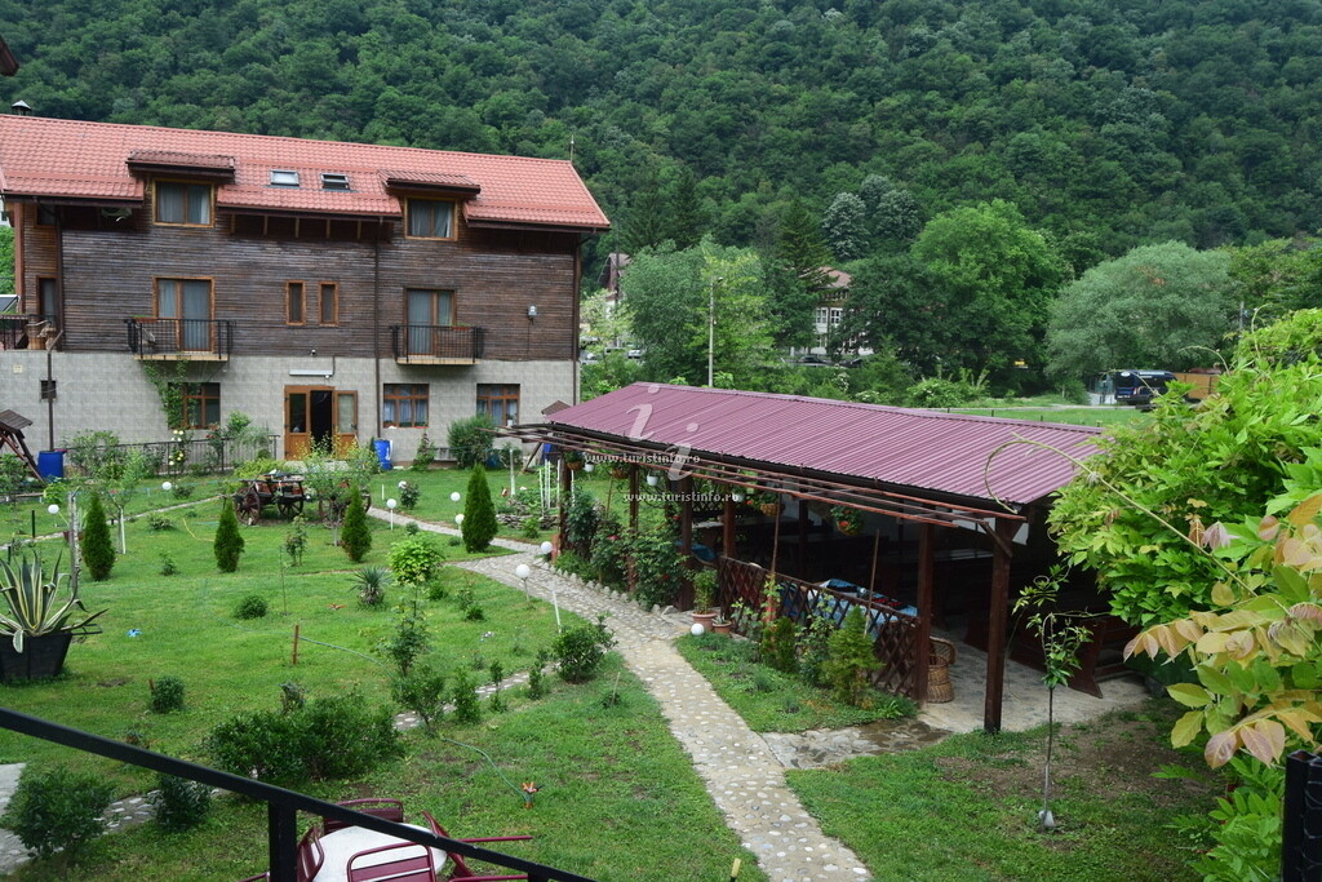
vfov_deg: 45.7
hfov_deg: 64.5
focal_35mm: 28
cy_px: 441
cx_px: 661
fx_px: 1047
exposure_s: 1/250
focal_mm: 19
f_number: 10
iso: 400
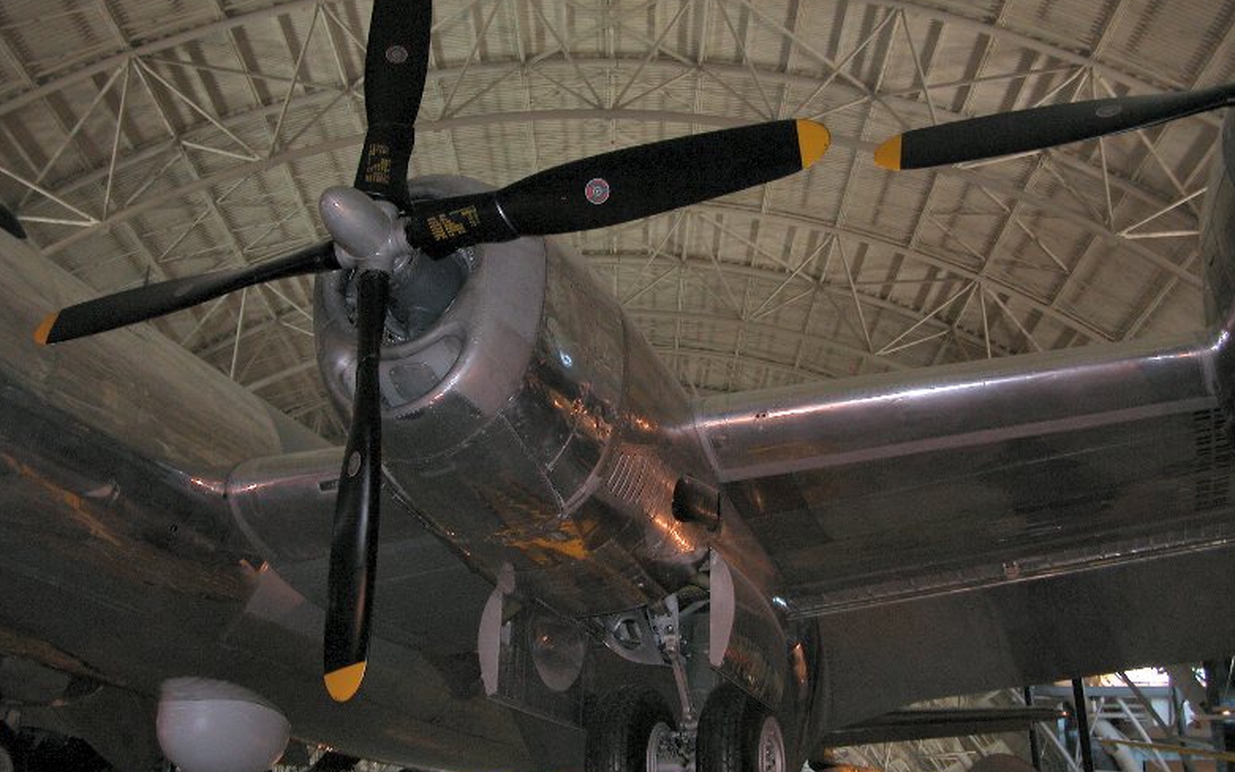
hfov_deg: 51.5
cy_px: 402
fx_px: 1279
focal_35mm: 38
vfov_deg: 33.6
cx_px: 621
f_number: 2.8
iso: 200
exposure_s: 1/60
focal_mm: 8.9
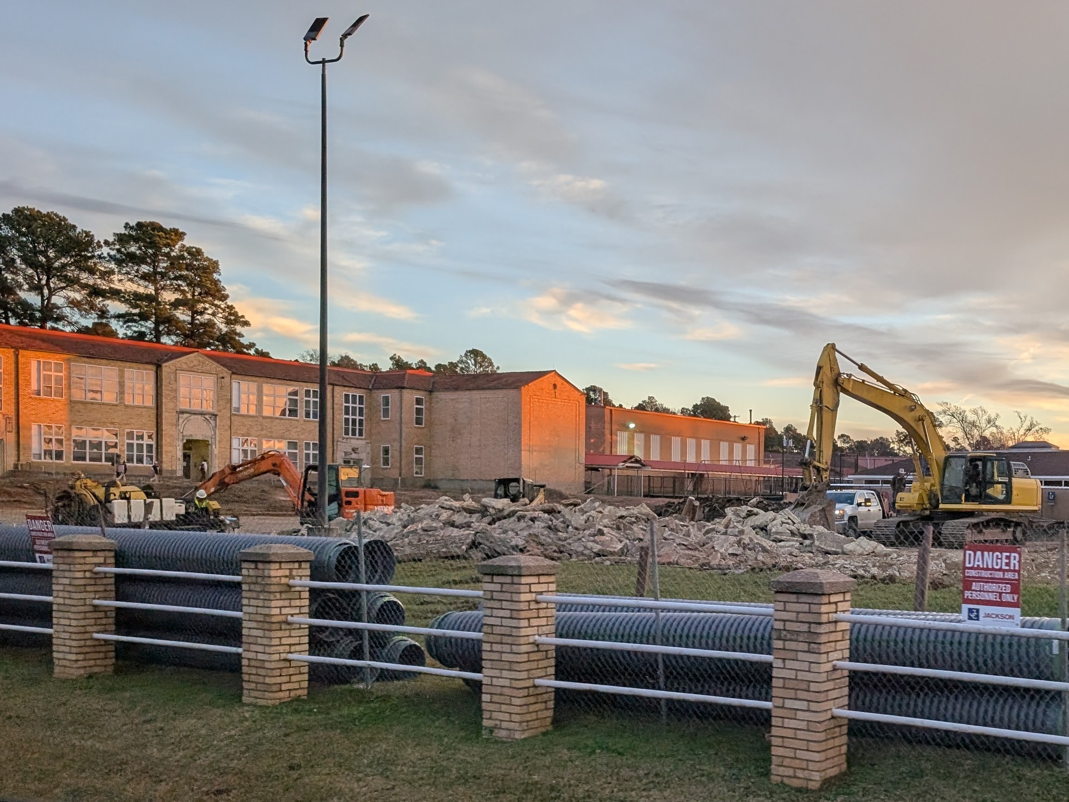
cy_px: 401
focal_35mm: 24
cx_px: 534
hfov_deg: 71.6
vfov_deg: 56.8
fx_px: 741
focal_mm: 6.9
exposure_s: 1/569
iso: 119
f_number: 1.68
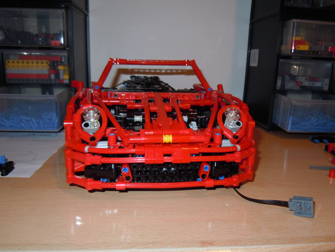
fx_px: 290
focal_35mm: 30
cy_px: 126
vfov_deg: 46.8
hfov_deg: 60.0
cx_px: 168
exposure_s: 1/30
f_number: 3.5
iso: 200
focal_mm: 5.4
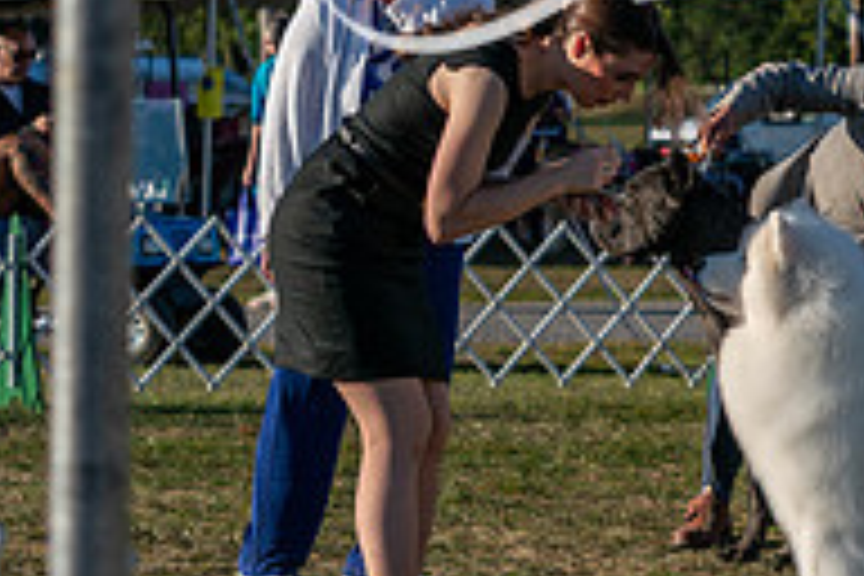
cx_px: 968
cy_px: 133
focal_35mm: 212
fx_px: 5088
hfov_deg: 9.6
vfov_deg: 6.5
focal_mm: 70
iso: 125
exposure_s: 1/1250
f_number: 4.5
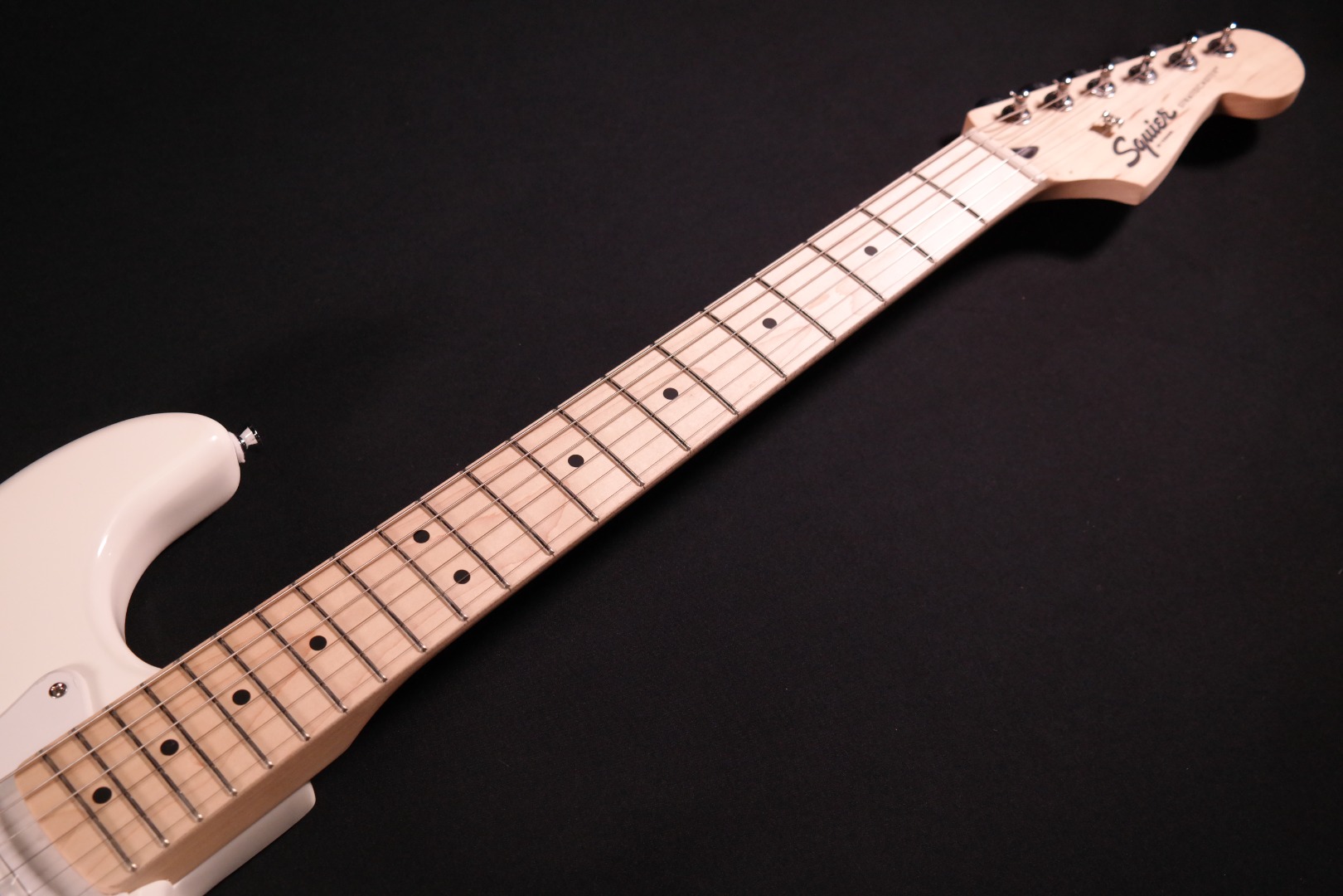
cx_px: 672
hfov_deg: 47.4
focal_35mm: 41
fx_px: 1529
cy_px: 448
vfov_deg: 32.6
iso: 1250
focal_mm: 27
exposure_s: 1/200
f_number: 5.6
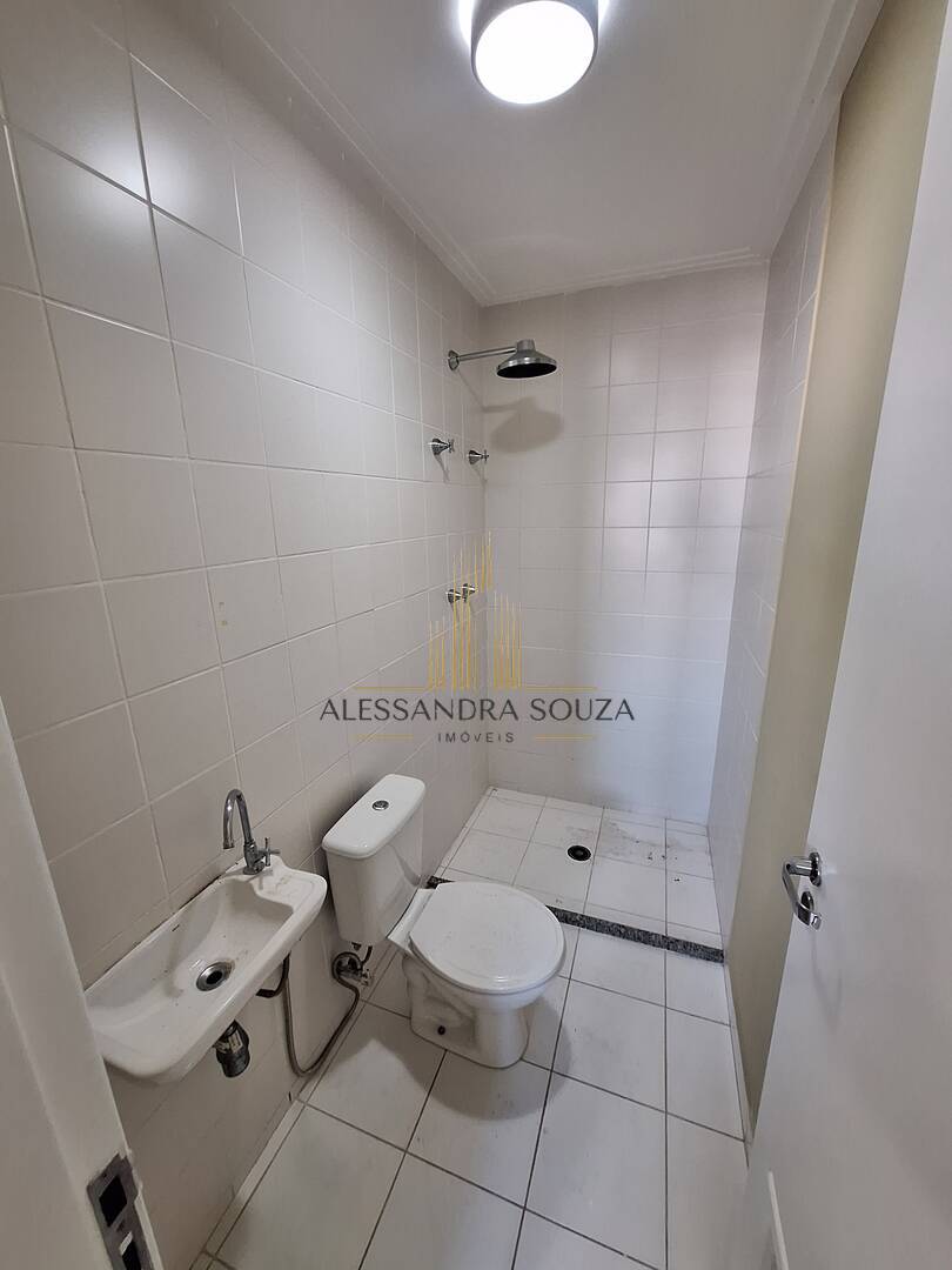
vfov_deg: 106.2
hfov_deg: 89.9
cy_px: 635
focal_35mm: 13
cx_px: 476
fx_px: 477
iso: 160
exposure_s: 1/24
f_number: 2.2
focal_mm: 1.74
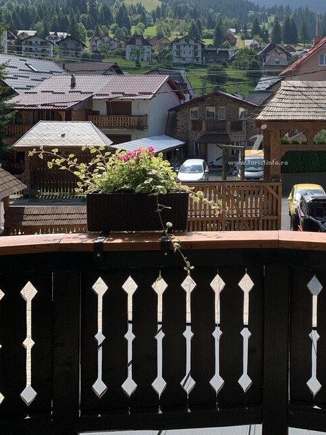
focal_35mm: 41
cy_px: 134
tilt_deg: -1.7
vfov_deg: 44.9
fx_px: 515
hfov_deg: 34.3
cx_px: 248
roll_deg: -1.0
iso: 25
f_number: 1.8
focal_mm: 4.25
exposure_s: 1/1447
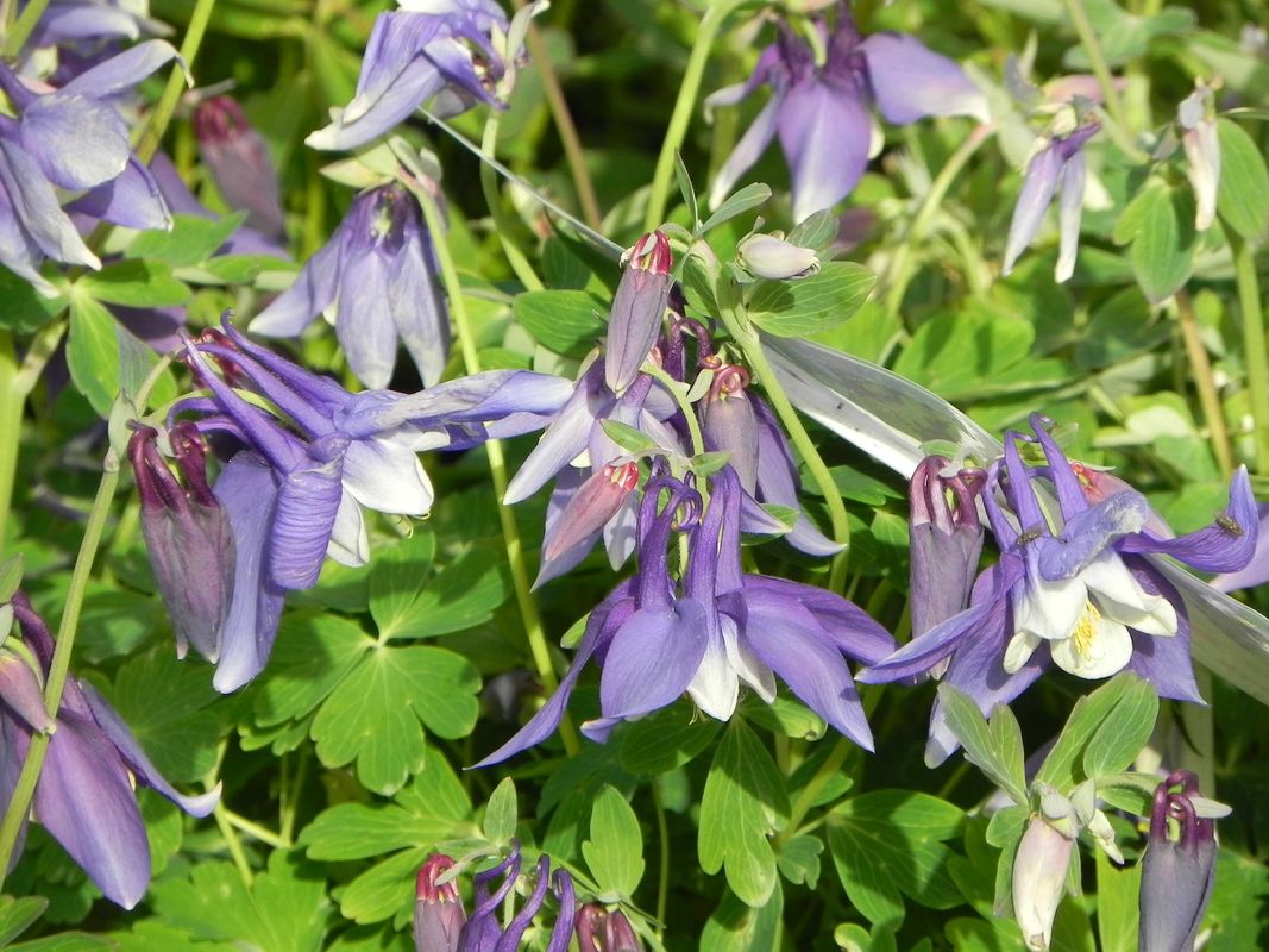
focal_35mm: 377
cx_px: 634
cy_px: 476
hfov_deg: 5.3
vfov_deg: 3.9
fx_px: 13819
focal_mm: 67.2
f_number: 5
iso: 160
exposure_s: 1/400
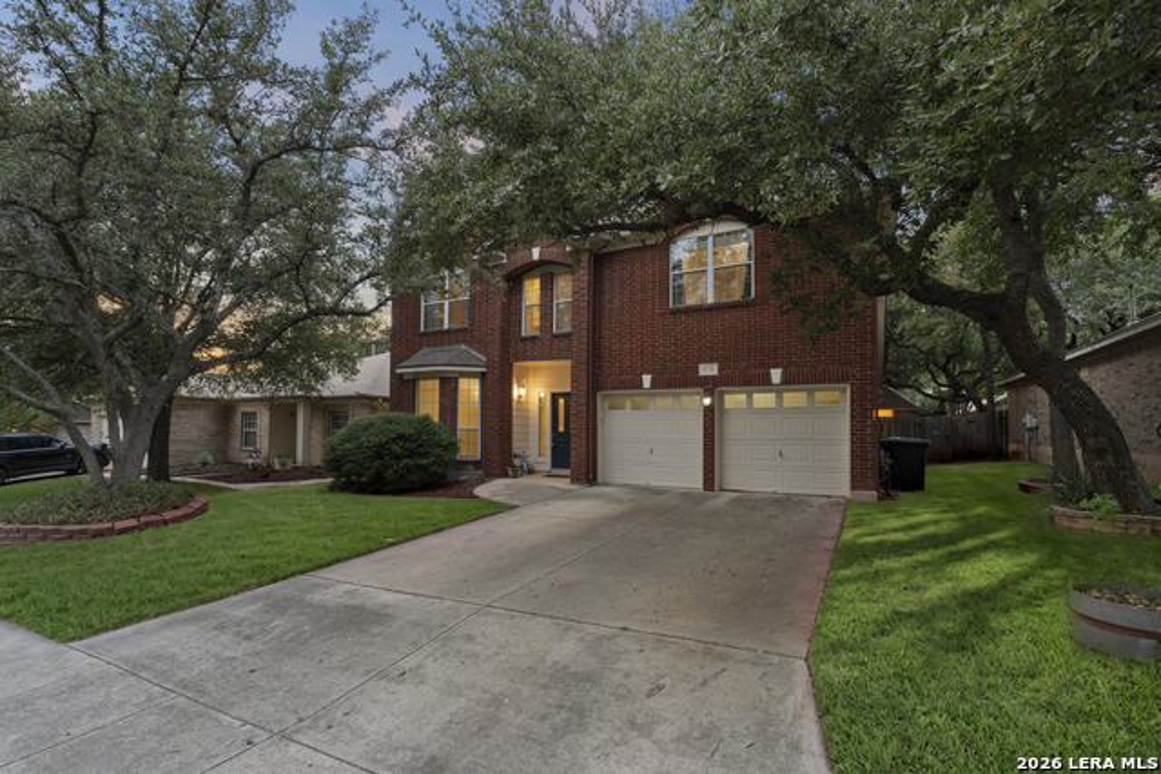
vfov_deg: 72.1
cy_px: 387
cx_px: 580
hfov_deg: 95.0
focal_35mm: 16
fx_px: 532
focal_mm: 16.5
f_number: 8
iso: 800
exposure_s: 1/5
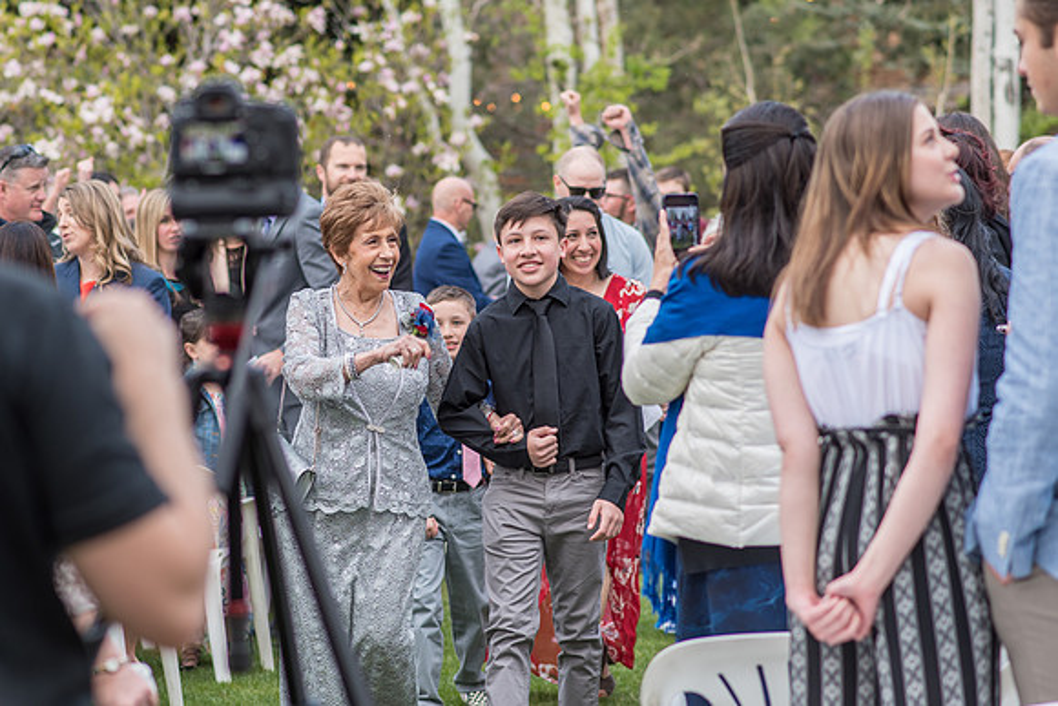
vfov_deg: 11.4
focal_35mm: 120
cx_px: 373
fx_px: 3528
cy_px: 331
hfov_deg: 17.0
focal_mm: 85
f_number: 2.8
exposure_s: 1/250
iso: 100
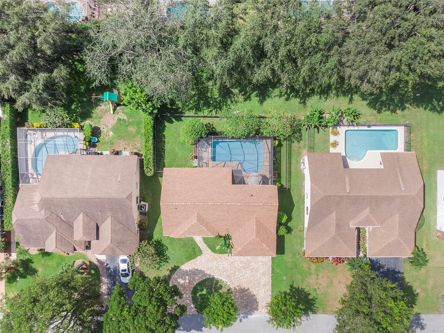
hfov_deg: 71.6
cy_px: 166
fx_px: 308
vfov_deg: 56.8
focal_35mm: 24
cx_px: 222
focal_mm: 4.39
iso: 100
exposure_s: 1/800
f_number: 2.8
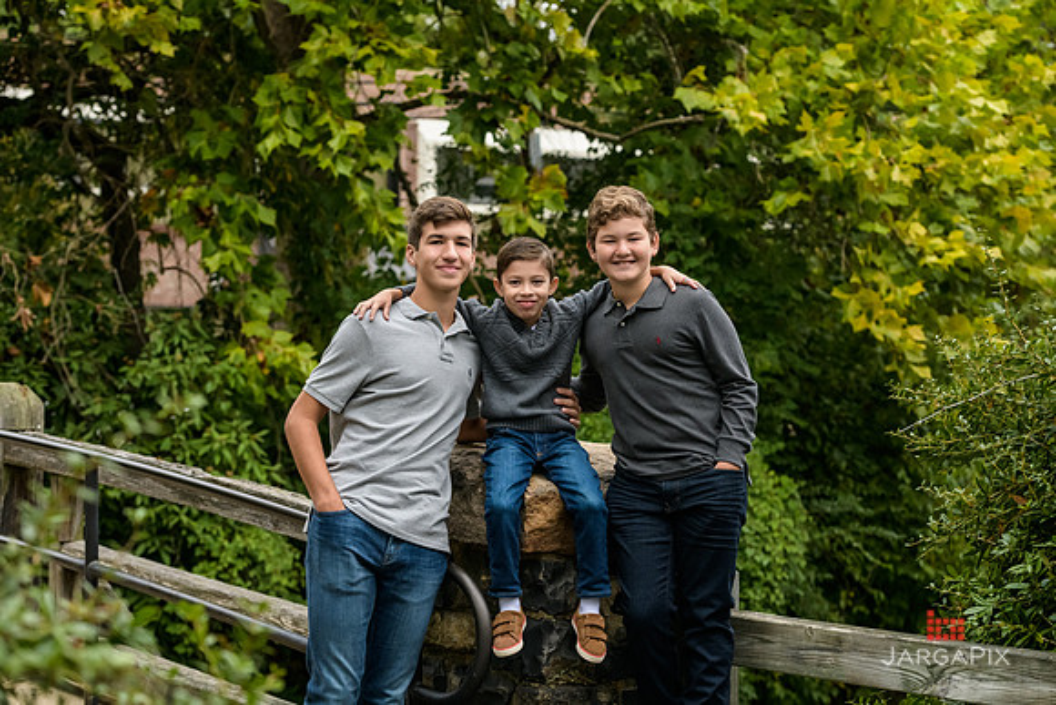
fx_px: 2523
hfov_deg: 23.6
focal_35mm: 86
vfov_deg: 15.9
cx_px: 528
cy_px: 352
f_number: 5.6
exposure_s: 1/400
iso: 1250
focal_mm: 86
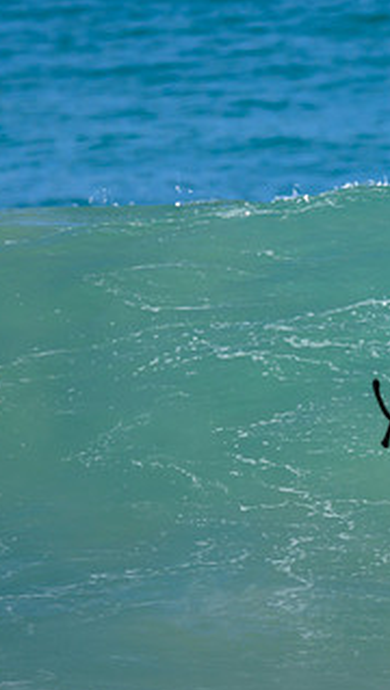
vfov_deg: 1.0
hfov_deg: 0.6
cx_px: 610
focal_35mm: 2091
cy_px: 239
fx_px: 38351
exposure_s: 1/2000
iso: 360
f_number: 6.3
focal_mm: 800
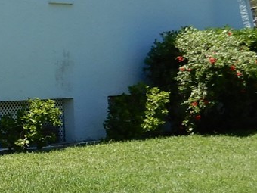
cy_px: 17
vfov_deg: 13.0
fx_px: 839
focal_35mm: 113
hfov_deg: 14.9
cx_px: -222
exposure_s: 1/800
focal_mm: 4.3
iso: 80
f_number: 3.4
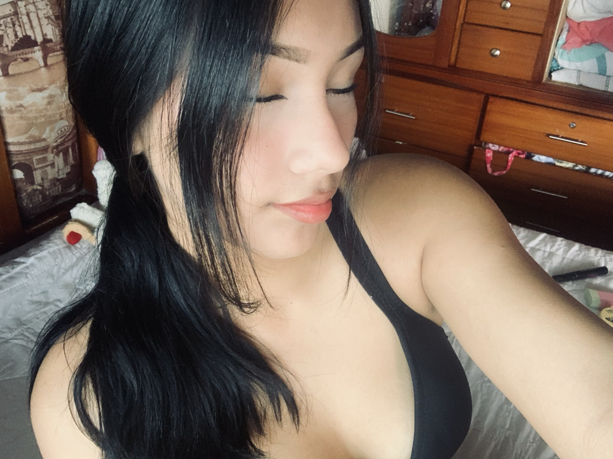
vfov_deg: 44.2
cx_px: 306
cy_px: 230
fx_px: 567
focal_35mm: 32
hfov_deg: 56.8
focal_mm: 2.87
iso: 200
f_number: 2.2
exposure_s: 1/60
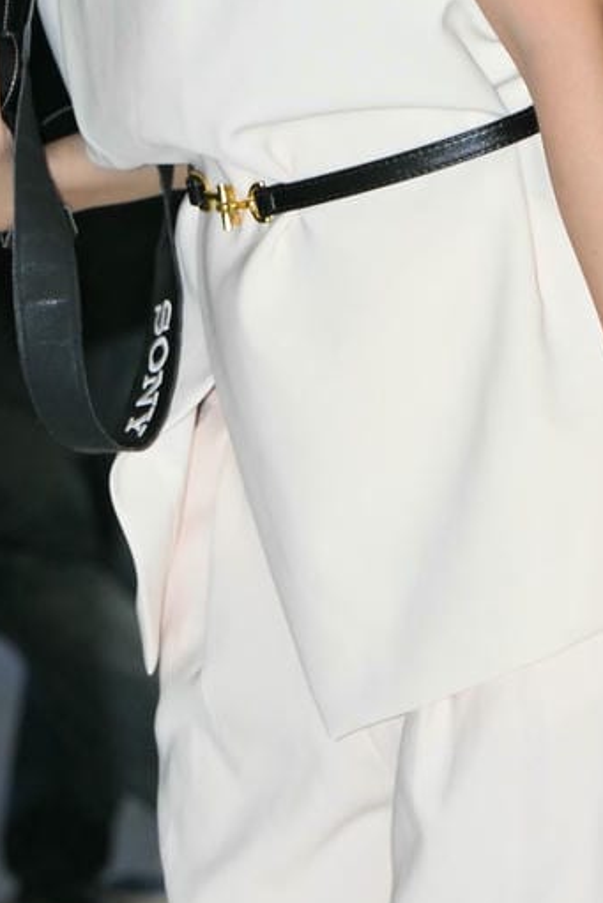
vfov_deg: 5.5
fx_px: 9365
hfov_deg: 3.7
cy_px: 477
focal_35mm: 373
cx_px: -216
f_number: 5
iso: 400
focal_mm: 70
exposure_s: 1/200
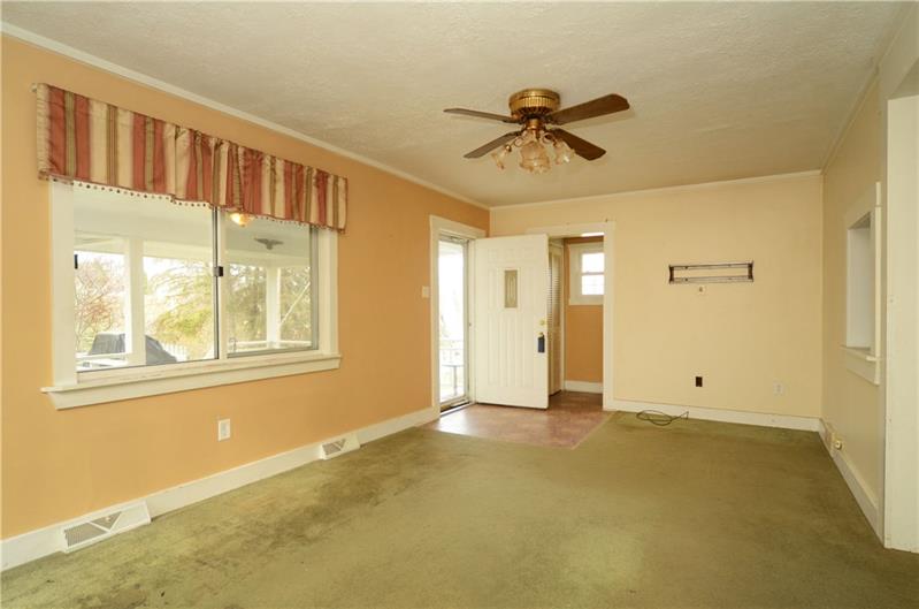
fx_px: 458
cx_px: 460
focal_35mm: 18
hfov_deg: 90.1
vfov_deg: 67.1
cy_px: 304
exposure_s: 1/100
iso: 800
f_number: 5.6
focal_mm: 12
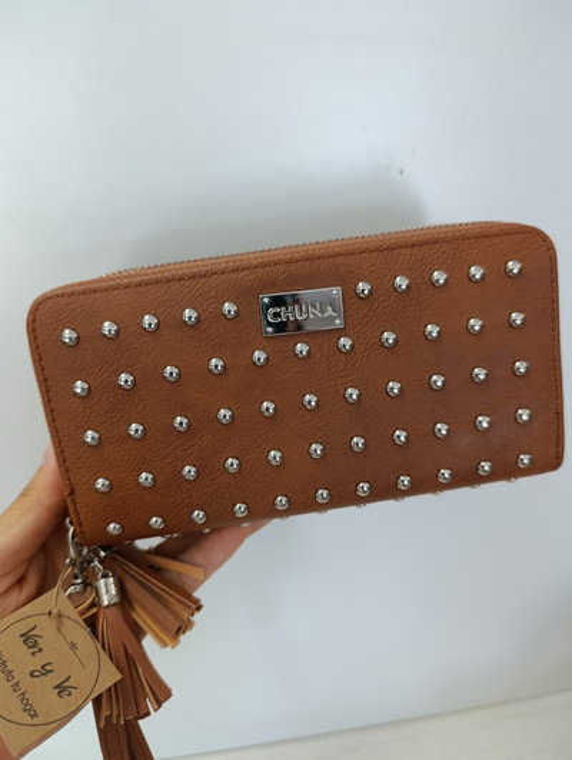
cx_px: 286
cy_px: 380
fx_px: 505
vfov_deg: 73.8
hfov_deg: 59.0
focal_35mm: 23
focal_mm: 6.11
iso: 371
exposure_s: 1/100
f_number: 1.65
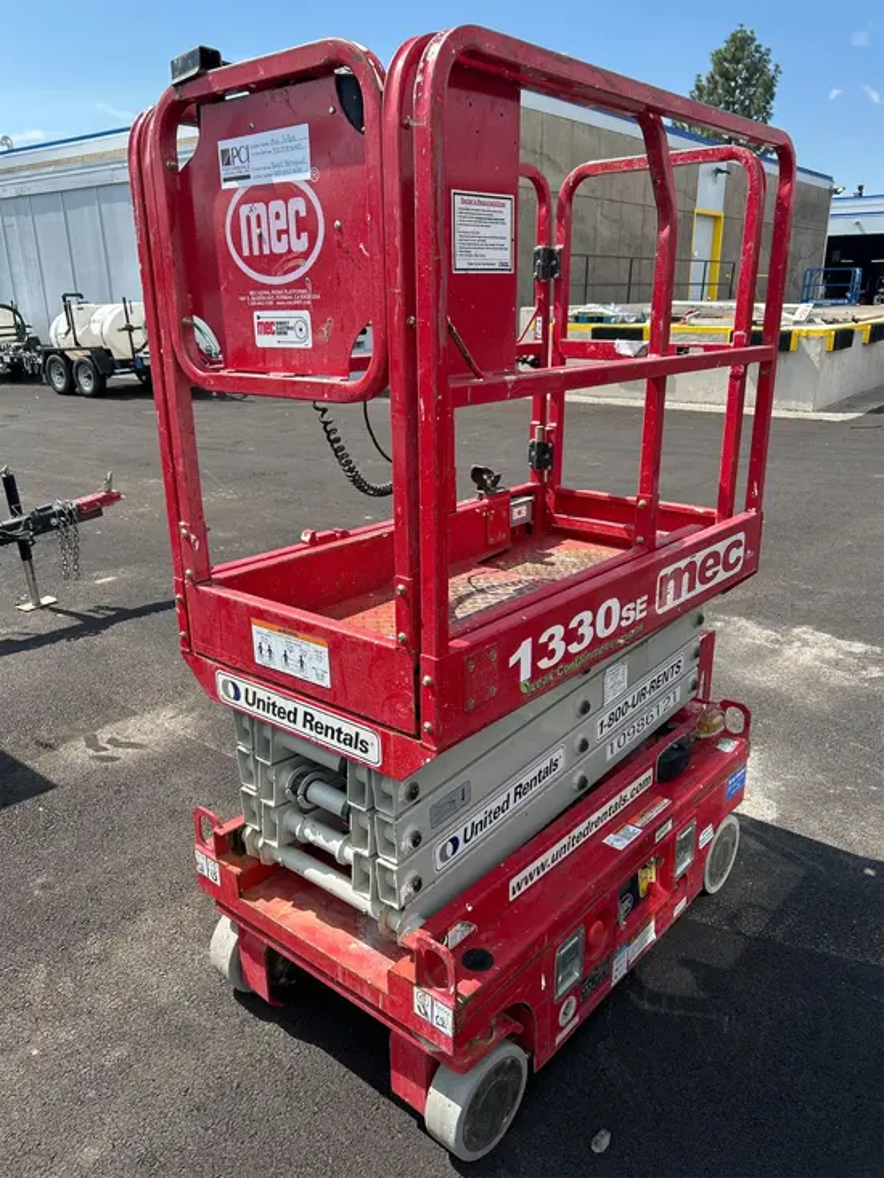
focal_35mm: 26
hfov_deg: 53.1
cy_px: 589
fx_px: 885
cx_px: 442
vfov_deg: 67.3
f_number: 1.5
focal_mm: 5.7
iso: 50
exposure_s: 1/2008
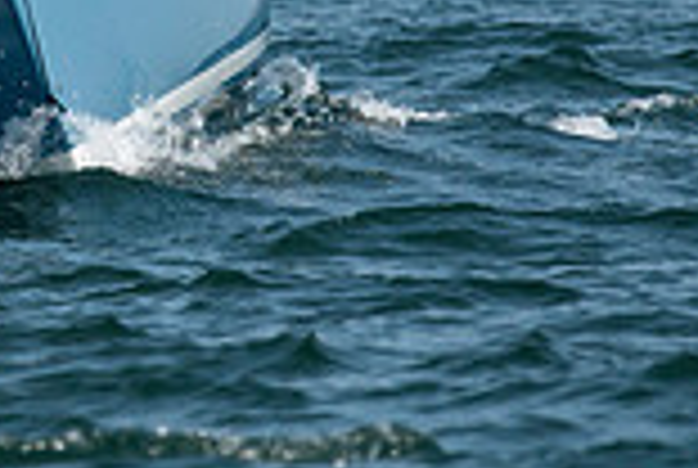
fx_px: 32674
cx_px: -59
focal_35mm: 1682
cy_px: -191
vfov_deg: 0.8
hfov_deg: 1.2
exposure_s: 1/3200
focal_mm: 300
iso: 200
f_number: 4
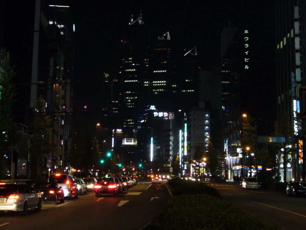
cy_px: 115
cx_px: 153
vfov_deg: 26.6
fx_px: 486
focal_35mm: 55
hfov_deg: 34.9
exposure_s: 1/8
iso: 200
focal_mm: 9.1
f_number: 3.5
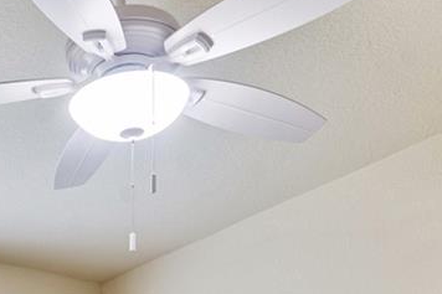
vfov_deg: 18.2
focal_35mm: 63
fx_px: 773
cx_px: 45
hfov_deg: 30.5
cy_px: 484
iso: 160
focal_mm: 14
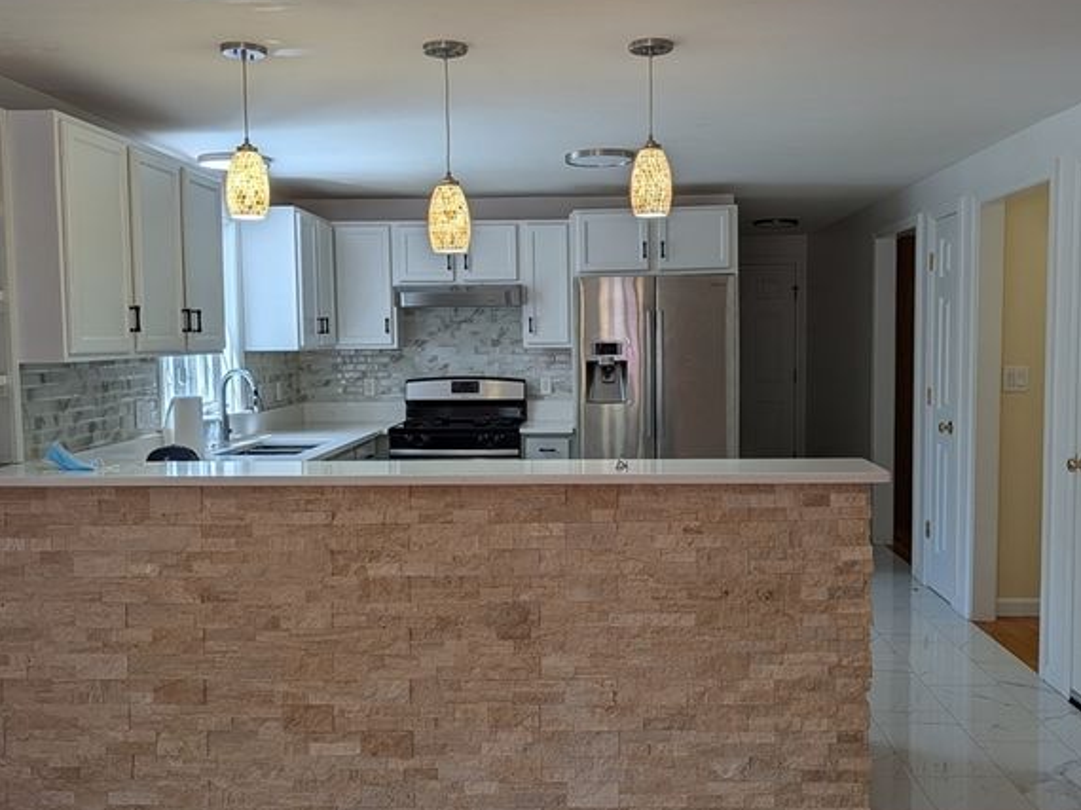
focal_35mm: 25
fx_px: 780
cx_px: 561
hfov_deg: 69.4
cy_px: 396
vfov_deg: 54.8
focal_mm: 6.9
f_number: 1.68
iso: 21
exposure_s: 1/248
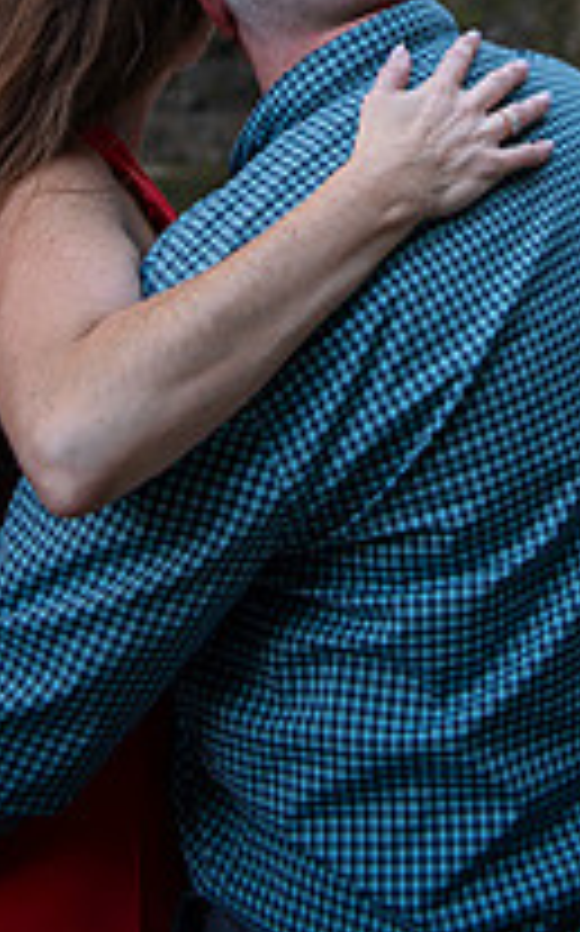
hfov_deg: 20.9
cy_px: -41
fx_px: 1571
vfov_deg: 30.2
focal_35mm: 62
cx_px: 366
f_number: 2.8
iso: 250
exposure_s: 1/200
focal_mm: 28
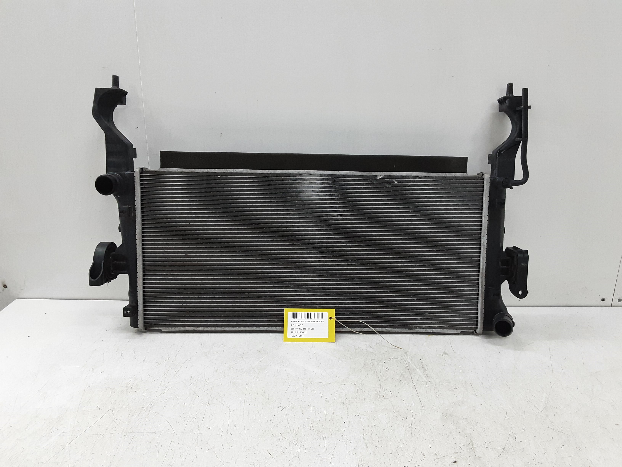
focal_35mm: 27
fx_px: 485
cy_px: 234
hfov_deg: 65.3
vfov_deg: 51.4
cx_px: 311
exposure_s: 1/50
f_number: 1.9
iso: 160
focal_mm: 2.91
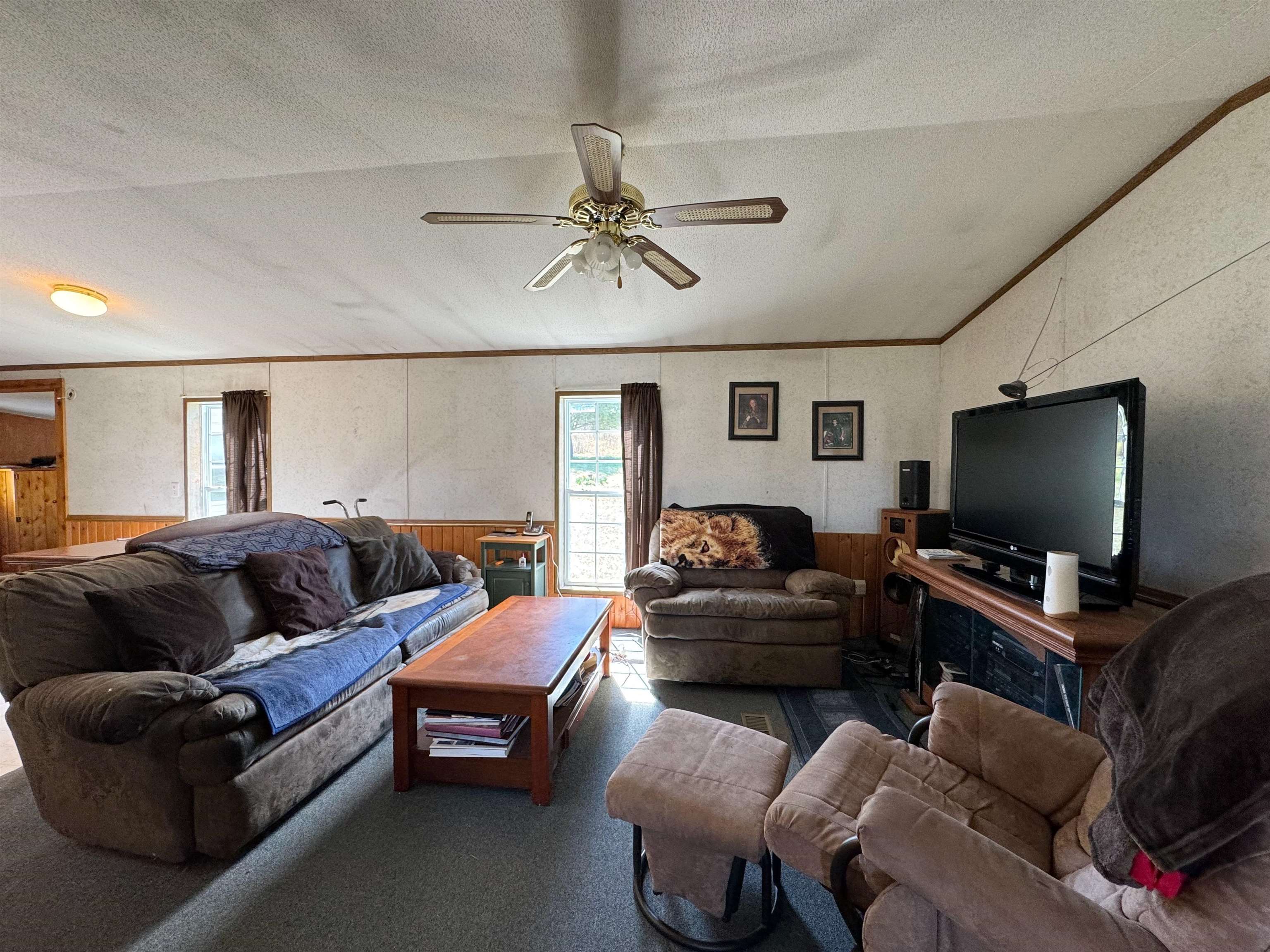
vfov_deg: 85.7
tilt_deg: -1.2
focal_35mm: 14
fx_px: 514
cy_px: 476
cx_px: 635
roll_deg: +0.1
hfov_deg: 102.1
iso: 160
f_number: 2.2
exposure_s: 1/120
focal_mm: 2.22
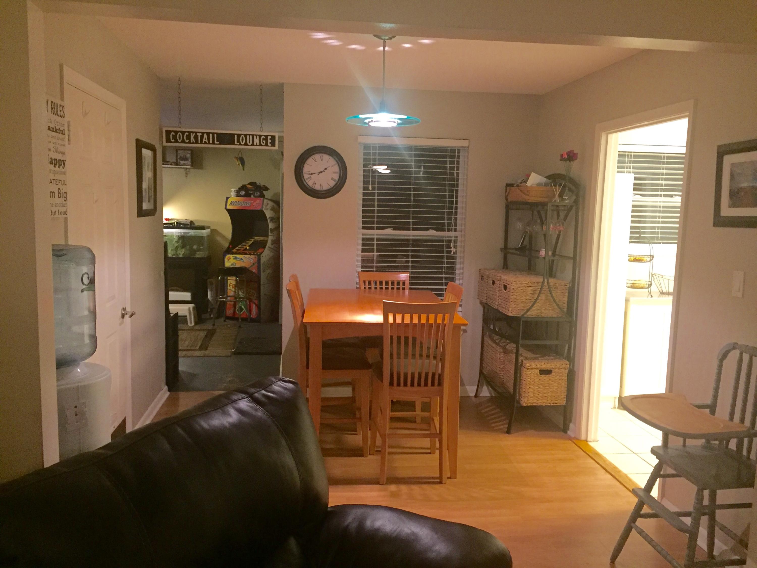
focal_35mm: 29
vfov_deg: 48.2
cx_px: 378
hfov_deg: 61.7
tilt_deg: -8.5
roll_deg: -2.9
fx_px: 634
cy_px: 284
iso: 250
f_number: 2.2
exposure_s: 1/24
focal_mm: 4.15
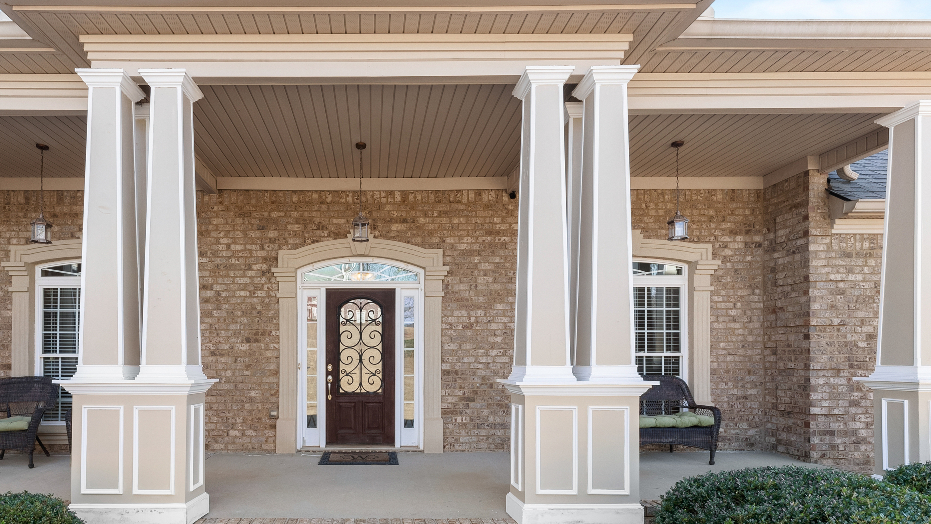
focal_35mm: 18
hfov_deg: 92.1
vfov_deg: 59.3
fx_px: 444
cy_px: 358
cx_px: 400
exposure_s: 1/50
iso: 640
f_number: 10
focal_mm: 14
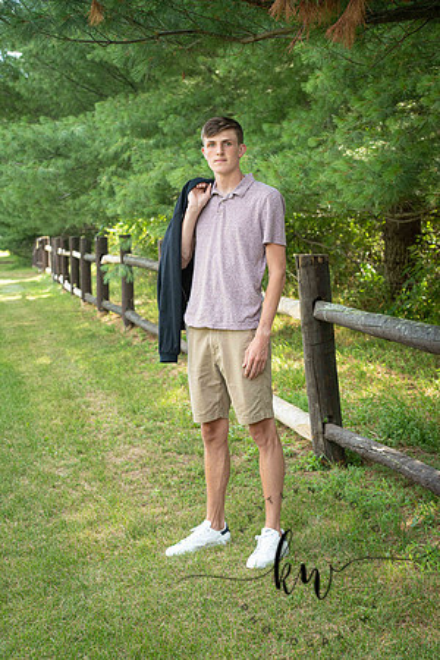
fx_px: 1283
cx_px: 220
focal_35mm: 70
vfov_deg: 28.8
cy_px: 330
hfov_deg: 19.5
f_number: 6.3
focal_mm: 70
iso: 500
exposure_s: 1/200
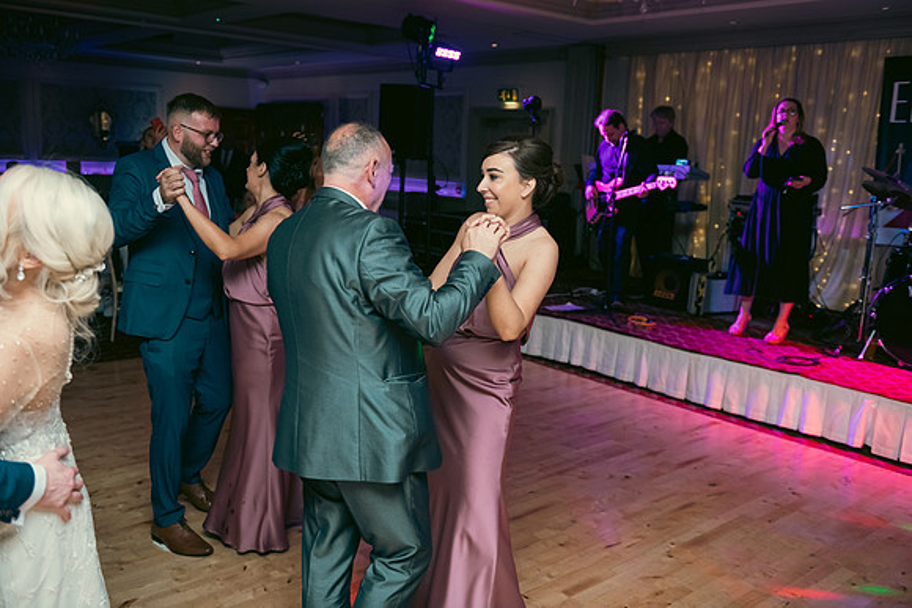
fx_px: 811
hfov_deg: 58.7
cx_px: 456
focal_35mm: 32
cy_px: 304
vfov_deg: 41.1
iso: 800
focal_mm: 32
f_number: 3.5
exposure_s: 1/160
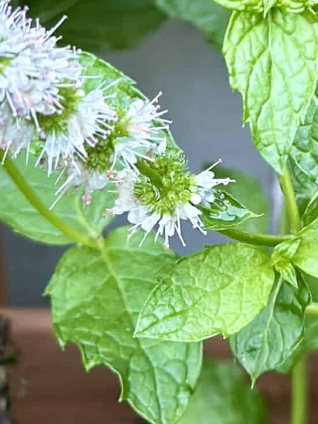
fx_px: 2033
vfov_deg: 11.7
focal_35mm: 166
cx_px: 184
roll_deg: +1.9
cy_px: -78
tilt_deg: -32.5
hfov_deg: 8.9
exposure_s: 1/60
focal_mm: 6.86
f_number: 1.78
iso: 320
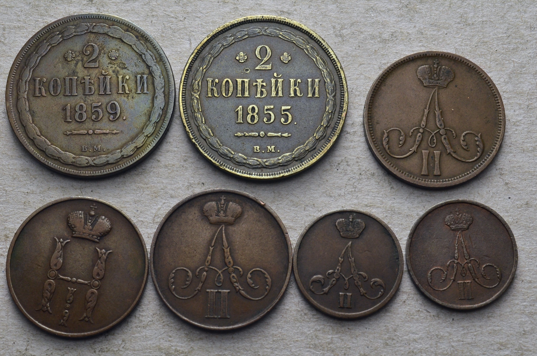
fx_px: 1116
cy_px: 178
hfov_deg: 27.0
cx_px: 268
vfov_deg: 18.1
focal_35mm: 75
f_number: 14
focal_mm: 50
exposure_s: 1/250
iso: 400
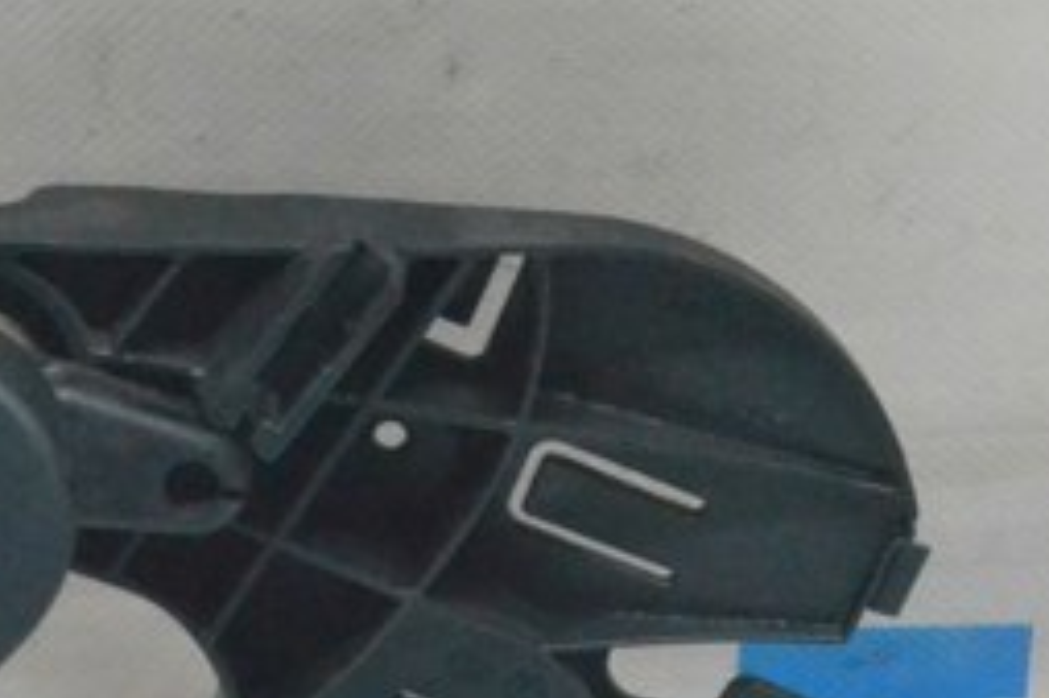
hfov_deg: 9.9
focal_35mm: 208
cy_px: 525
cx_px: 318
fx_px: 6064
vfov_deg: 6.6
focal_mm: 55
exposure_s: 1/160
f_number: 10
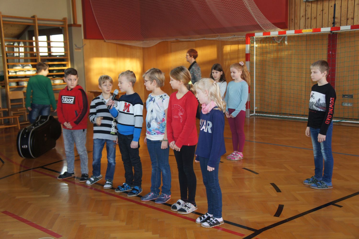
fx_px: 389
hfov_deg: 49.6
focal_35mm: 39
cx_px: 180
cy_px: 120
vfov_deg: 34.2
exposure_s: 1/60
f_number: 4
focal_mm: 26
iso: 500
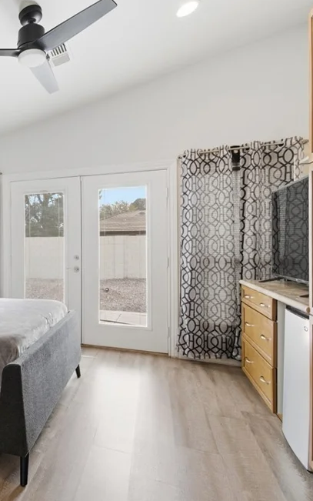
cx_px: -12
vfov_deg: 74.8
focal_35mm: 24
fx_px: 327
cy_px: 241
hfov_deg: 42.7
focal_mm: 10
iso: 250
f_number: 9
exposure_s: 1/1000
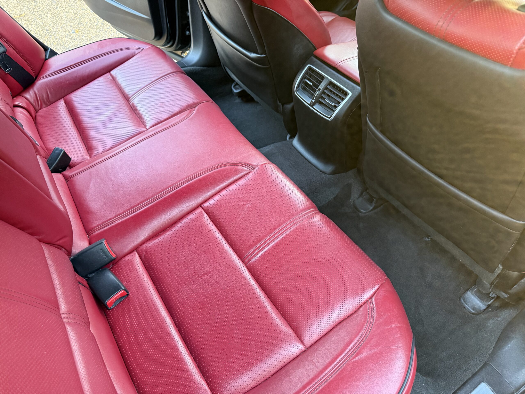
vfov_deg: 56.8
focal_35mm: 24
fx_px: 364
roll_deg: -5.4
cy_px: 197
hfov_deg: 71.6
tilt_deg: -44.1
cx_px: 262
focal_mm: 6.76
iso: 400
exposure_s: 1/60
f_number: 1.78
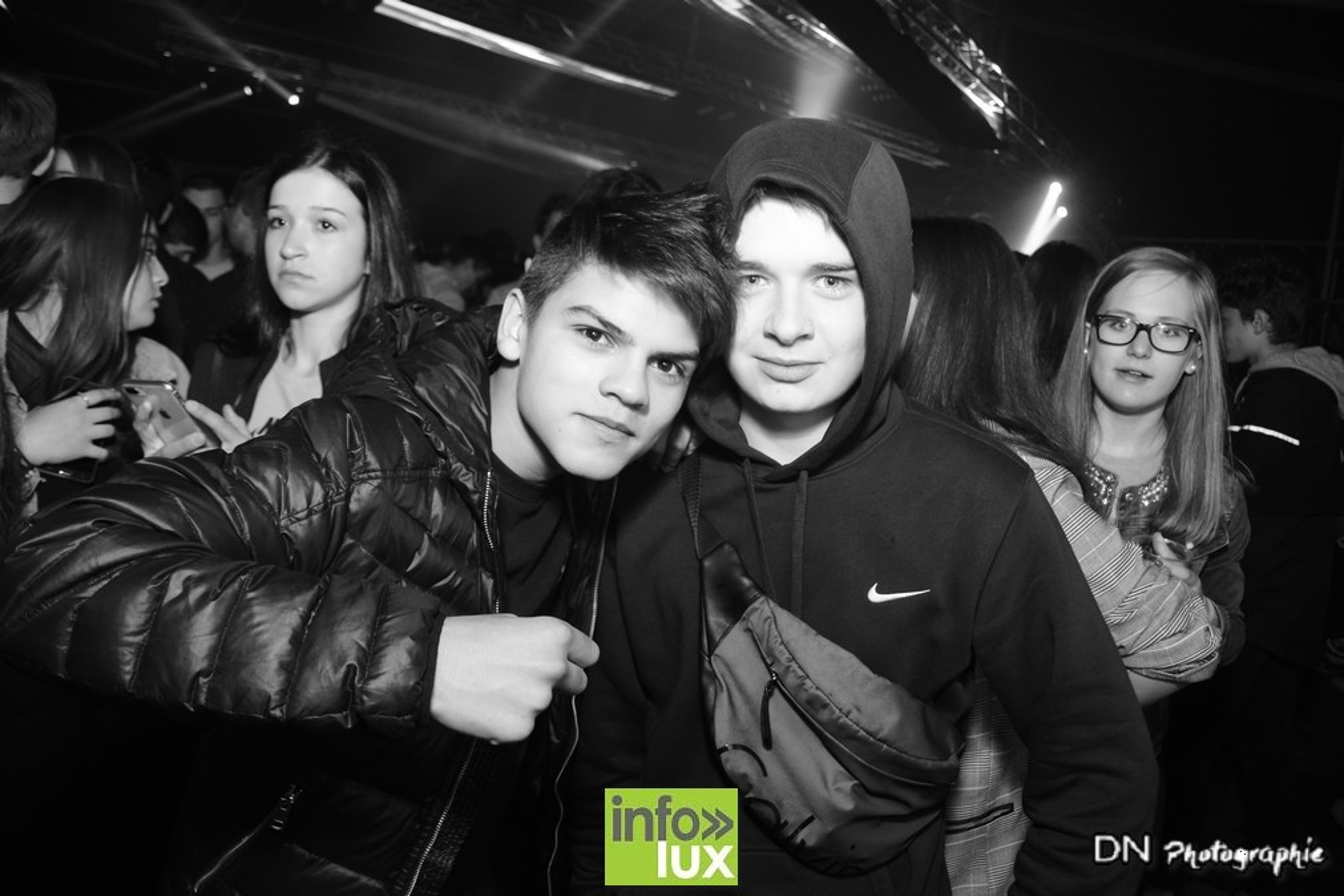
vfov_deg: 47.9
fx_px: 1008
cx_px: 672
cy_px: 448
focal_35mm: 27
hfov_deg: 67.4
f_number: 3.5
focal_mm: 18
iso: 1600
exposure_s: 1/60
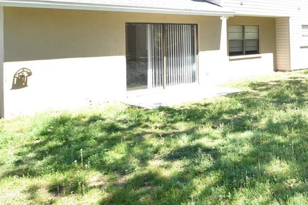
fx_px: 308
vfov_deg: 35.0
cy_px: 26
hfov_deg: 47.6
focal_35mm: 36
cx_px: 279
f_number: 8
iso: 400
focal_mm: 10
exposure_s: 1/250
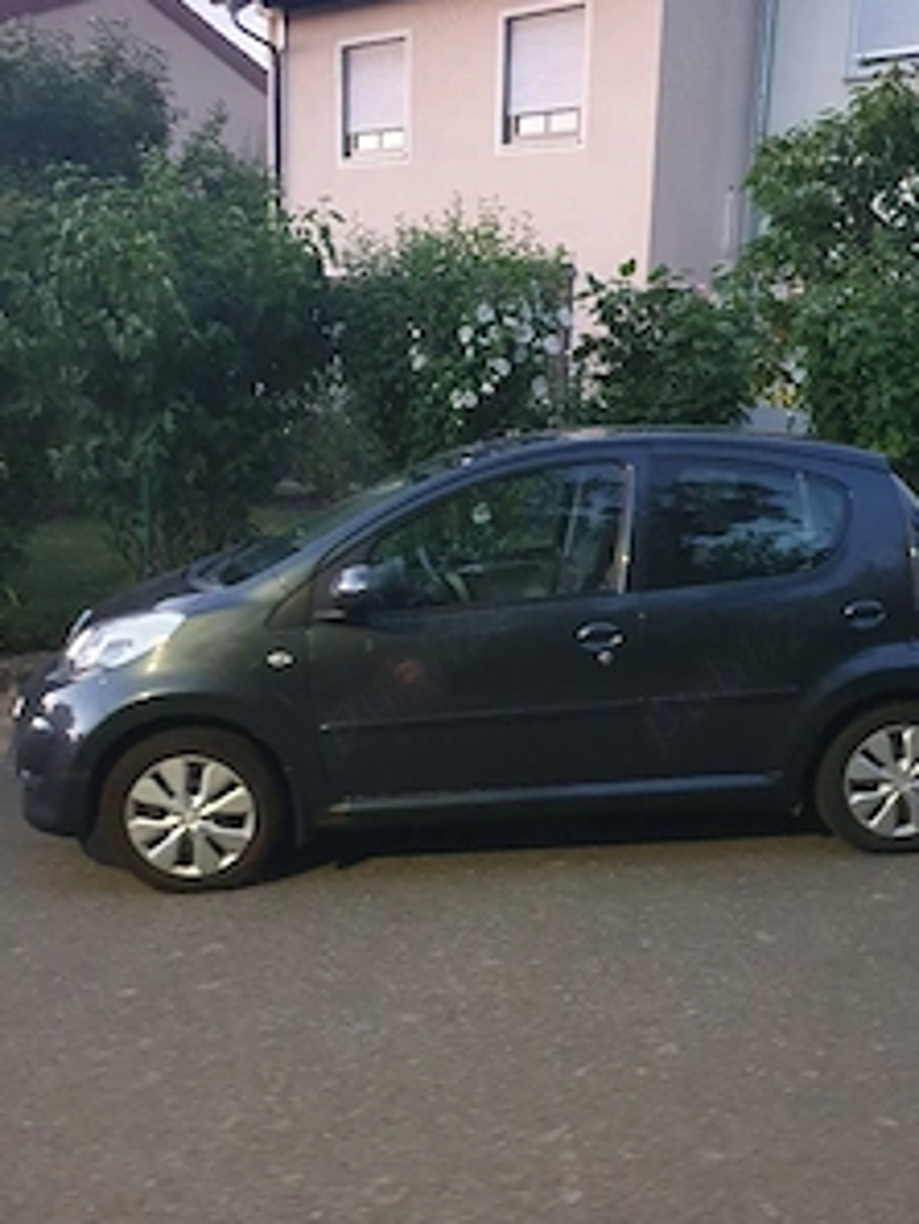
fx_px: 1238
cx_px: 536
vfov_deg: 52.5
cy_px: 692
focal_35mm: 35
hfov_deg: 40.6
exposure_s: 1/10
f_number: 1.5
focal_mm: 4.32
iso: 640
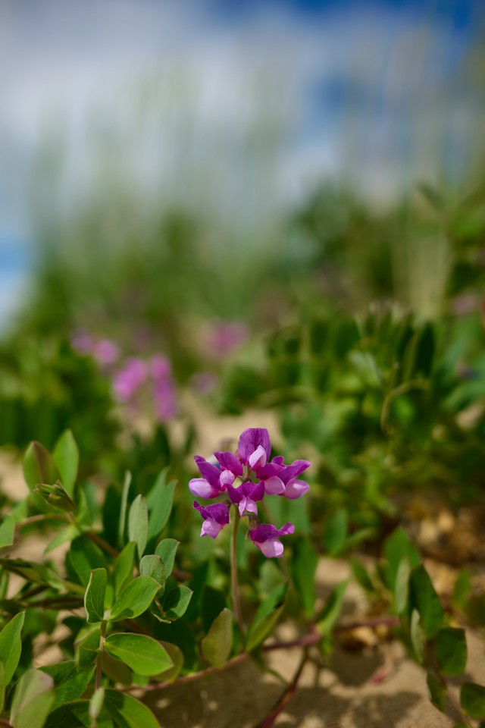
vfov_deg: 48.5
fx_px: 808
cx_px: 242
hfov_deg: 33.4
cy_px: 364
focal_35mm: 40
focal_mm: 40
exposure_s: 1/4000
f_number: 2.8
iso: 100
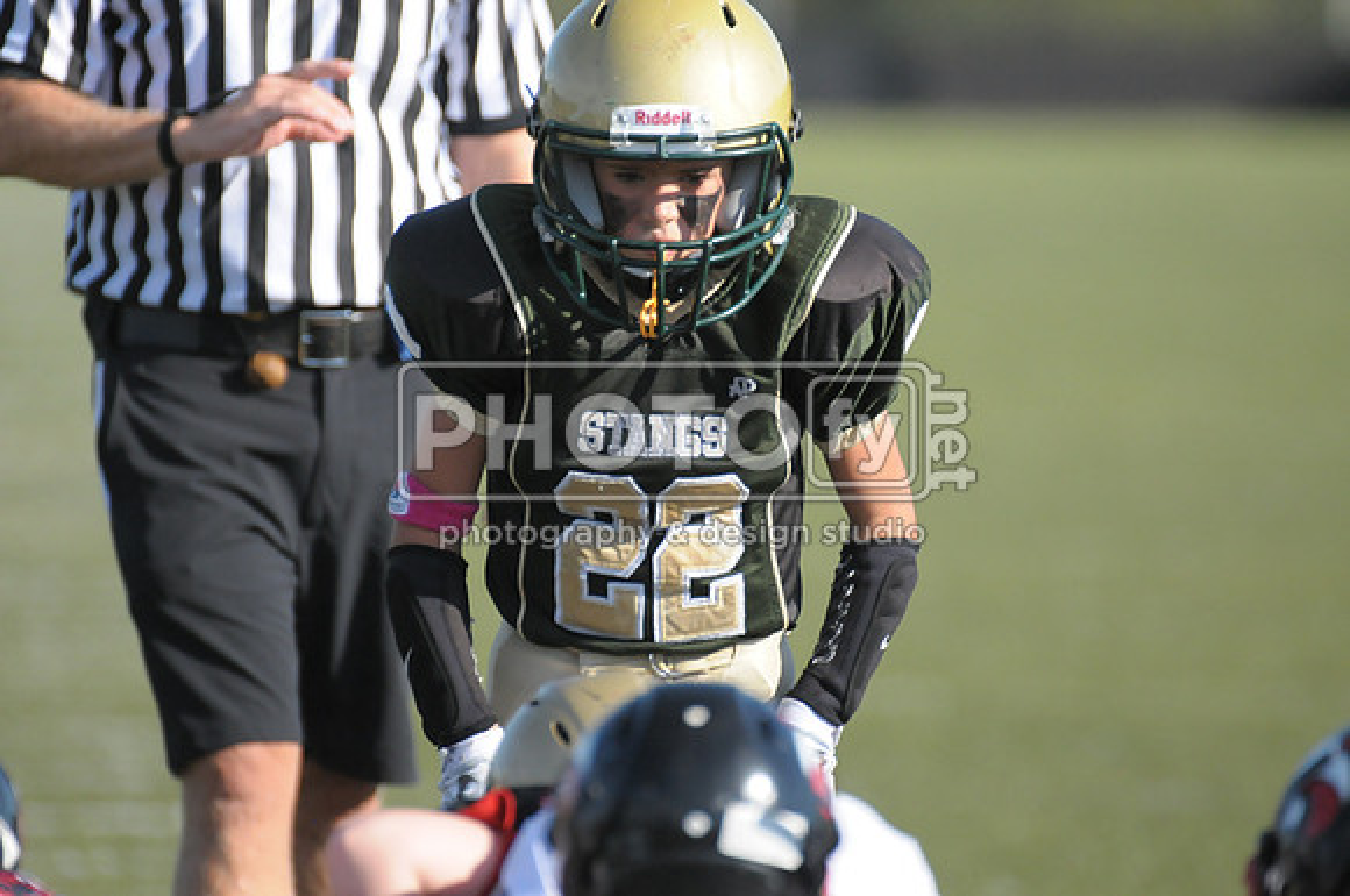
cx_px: 675
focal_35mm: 600
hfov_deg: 3.4
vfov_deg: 2.3
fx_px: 22468
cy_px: 448
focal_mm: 400
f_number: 4
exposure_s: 1/6400
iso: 1600
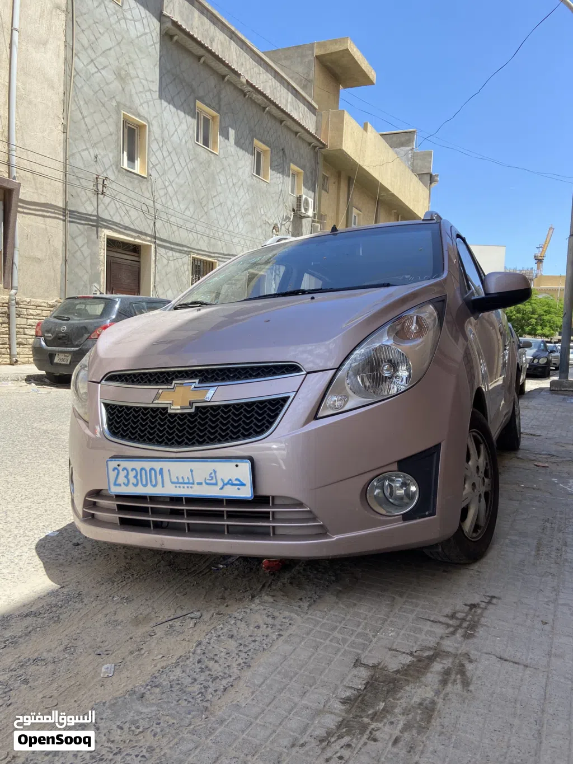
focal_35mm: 26
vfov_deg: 67.3
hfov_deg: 53.1
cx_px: 286
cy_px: 382
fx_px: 574
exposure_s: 1/1608
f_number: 1.8
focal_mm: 4.25
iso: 32
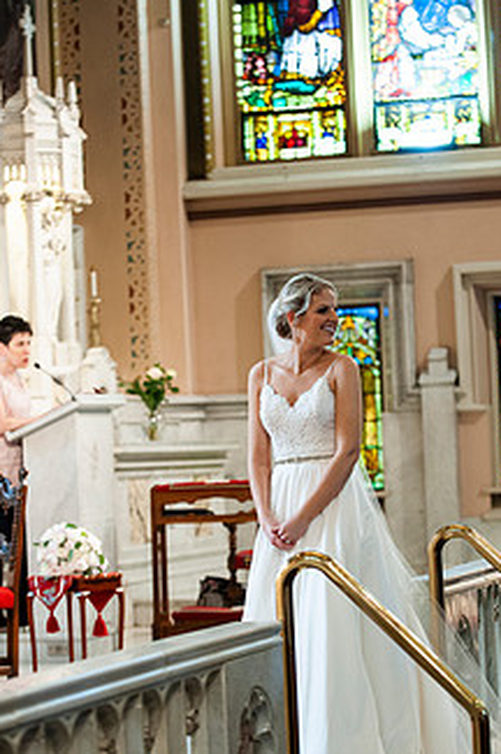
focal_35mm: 119
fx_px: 2489
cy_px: 452
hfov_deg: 11.5
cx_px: 284
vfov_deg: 17.2
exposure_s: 1/80
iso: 1600
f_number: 2.8
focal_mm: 86
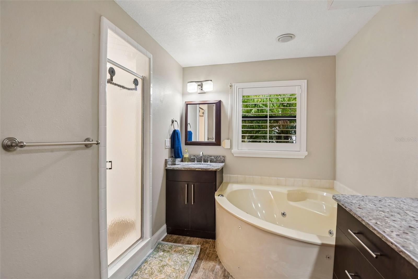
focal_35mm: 16
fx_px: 186
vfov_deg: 73.7
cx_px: 209
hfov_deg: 96.7
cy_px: 140
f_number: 8
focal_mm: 16
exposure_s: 1/15
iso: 400
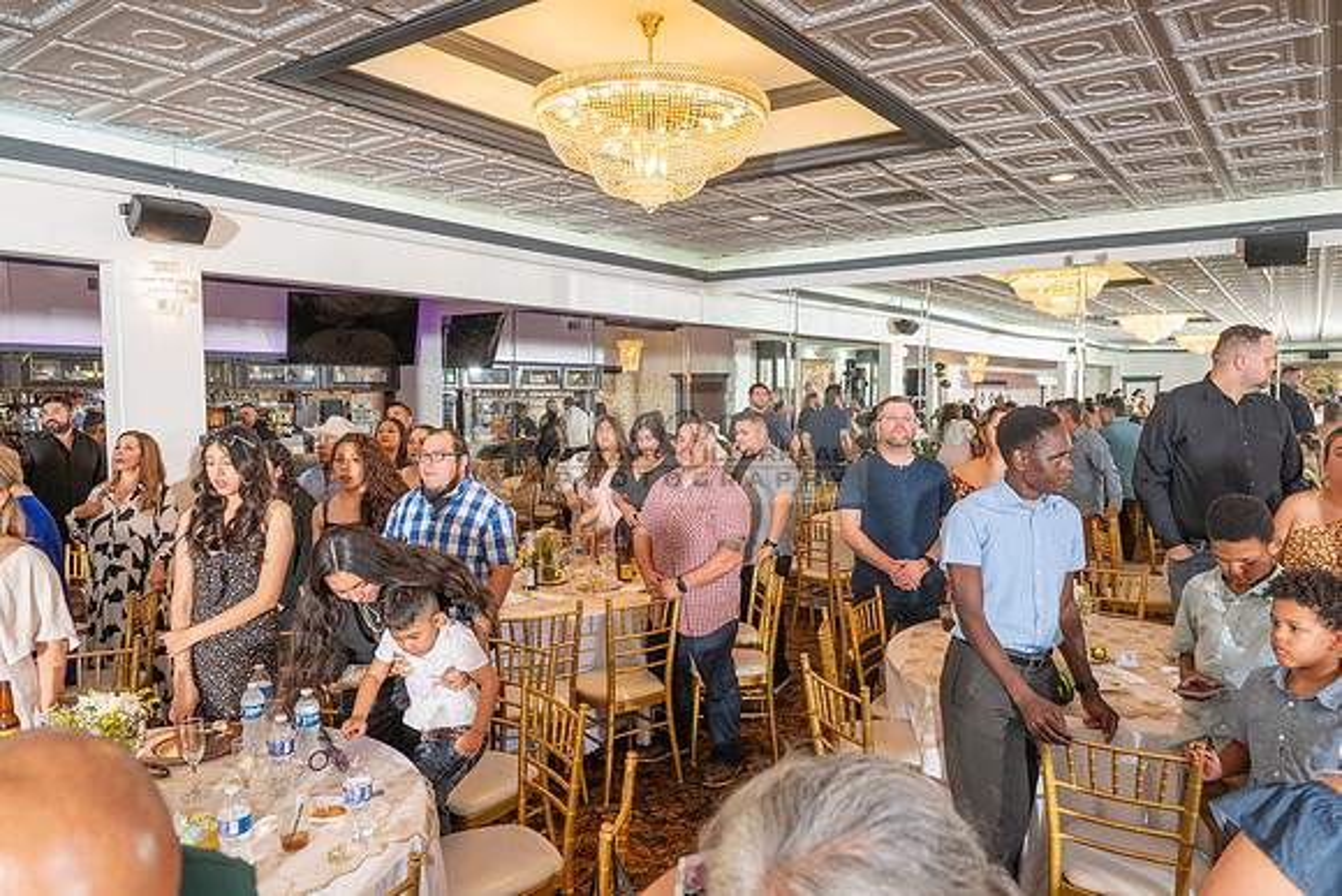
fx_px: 895
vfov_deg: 53.2
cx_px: 671
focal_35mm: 24
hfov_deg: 73.7
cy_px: 448
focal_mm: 24
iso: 500
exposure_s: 1/200
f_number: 5
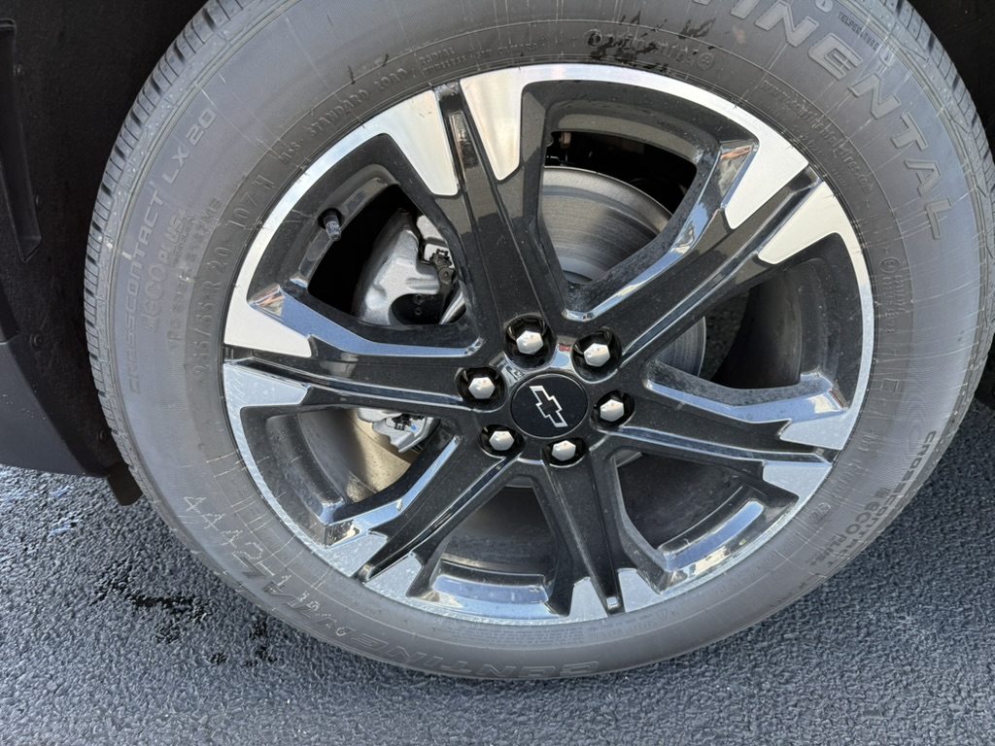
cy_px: 373
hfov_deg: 71.6
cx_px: 498
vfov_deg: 56.8
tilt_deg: -26.0
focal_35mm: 24
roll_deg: +6.9
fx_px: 690
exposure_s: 1/243
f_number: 1.78
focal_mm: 6.76
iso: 125
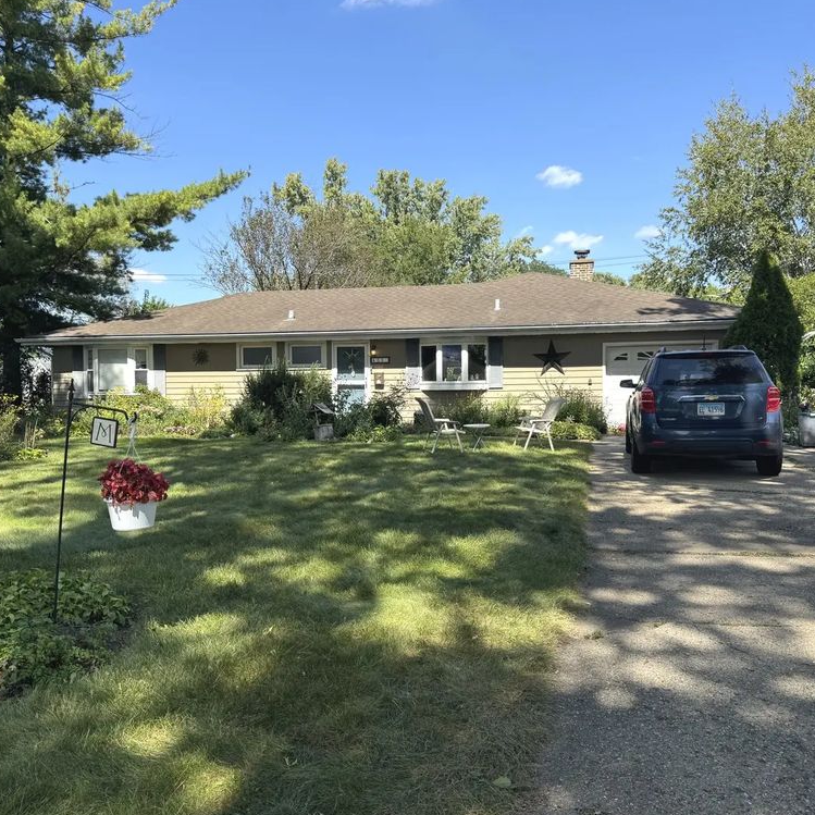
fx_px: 772
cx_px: 386
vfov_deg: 55.6
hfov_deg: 55.6
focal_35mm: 29
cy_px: 404
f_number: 1.78
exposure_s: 1/2105
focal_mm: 6.76
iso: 80
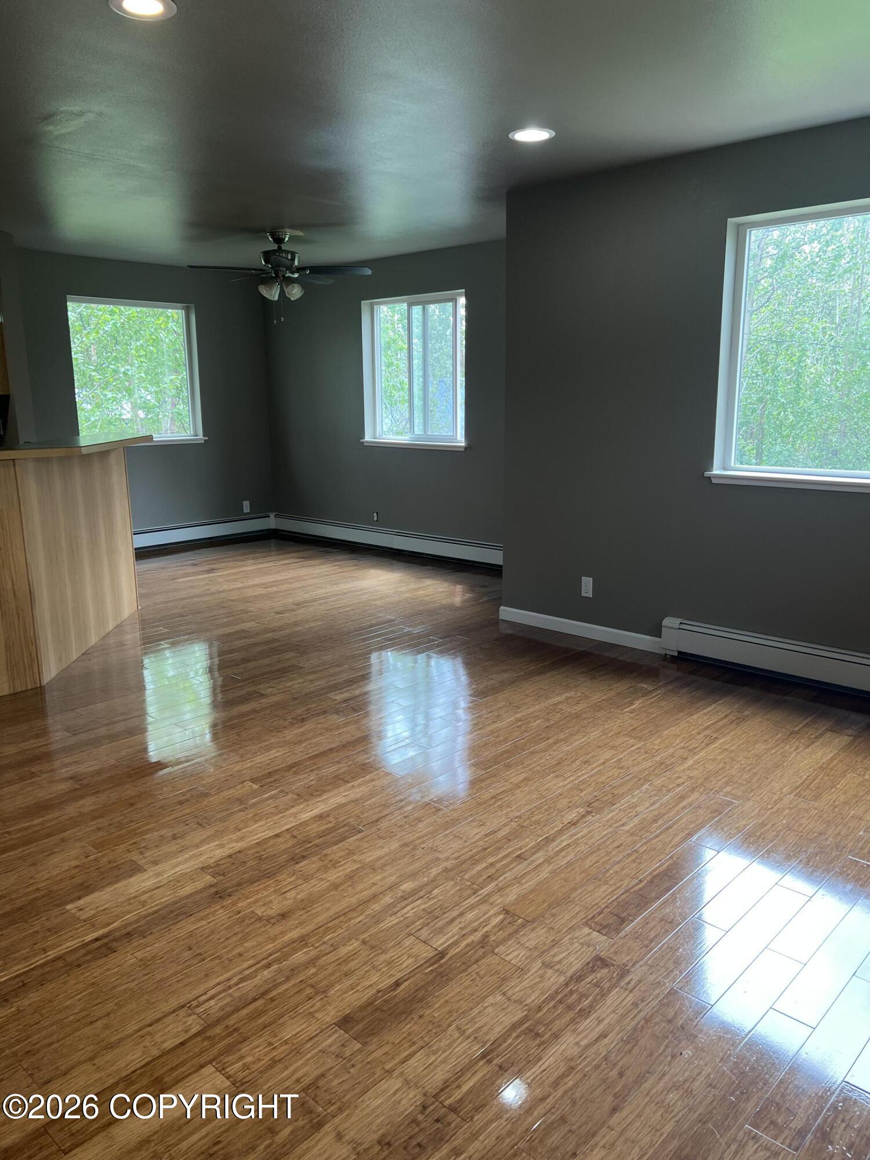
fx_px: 871
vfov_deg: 67.3
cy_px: 580
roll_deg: +0.8
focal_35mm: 26
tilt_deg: -12.6
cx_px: 435
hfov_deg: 53.1
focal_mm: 5.7
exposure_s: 1/120
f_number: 1.5
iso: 50
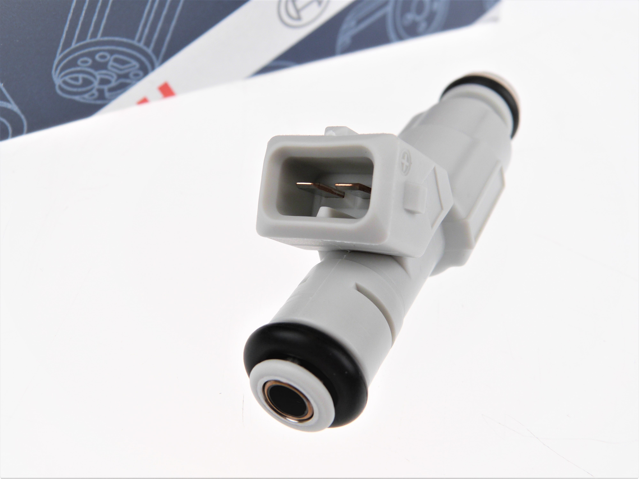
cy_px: 240
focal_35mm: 38
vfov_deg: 37.7
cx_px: 320
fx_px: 701
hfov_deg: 49.0
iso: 100
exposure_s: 1/125
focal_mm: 6.7
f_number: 4
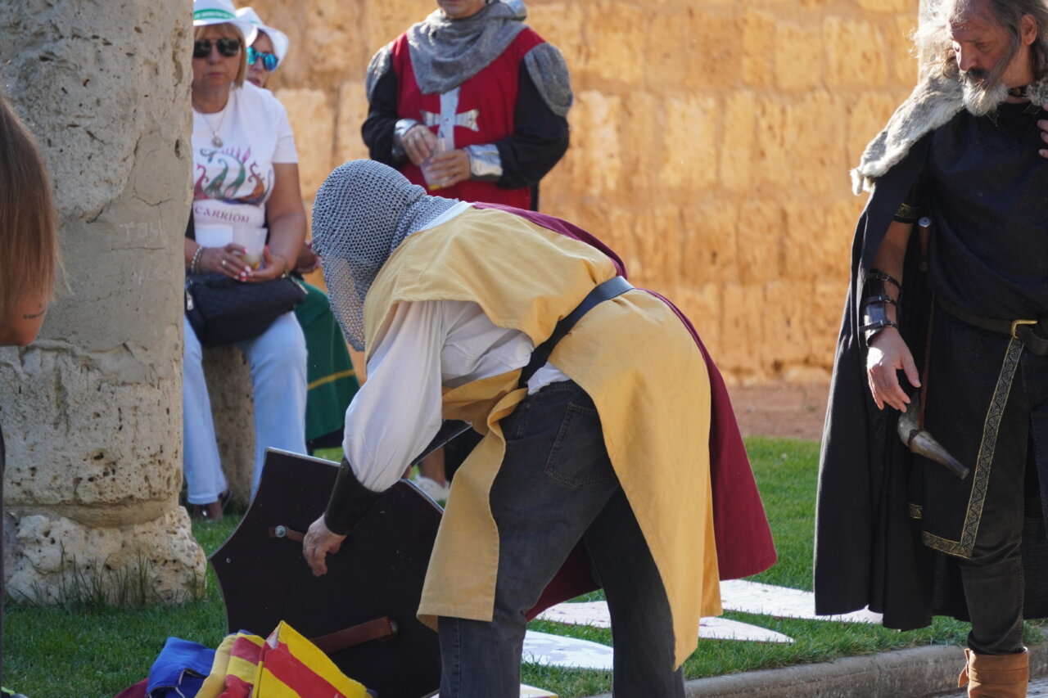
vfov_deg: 4.8
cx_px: 524
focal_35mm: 286
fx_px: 8339
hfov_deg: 7.2
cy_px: 349
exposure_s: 1/320
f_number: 6.3
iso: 500
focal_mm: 191
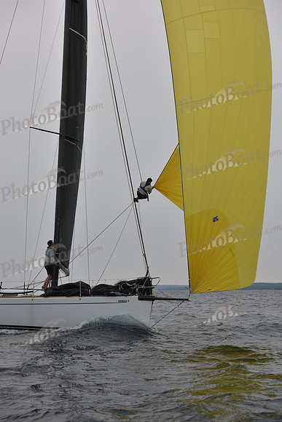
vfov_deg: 26.0
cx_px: 141
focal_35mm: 78
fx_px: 916
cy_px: 211
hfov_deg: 17.5
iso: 250
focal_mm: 78
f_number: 5.6
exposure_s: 1/640
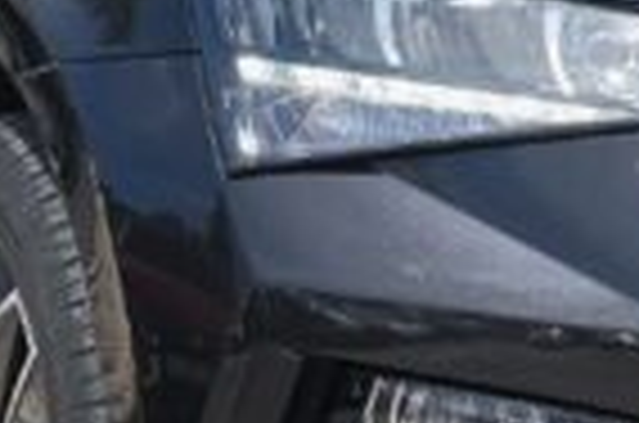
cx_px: 706
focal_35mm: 492
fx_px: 8713
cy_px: 61
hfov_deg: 4.2
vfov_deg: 2.8
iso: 160
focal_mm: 45
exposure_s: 1/200
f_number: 9
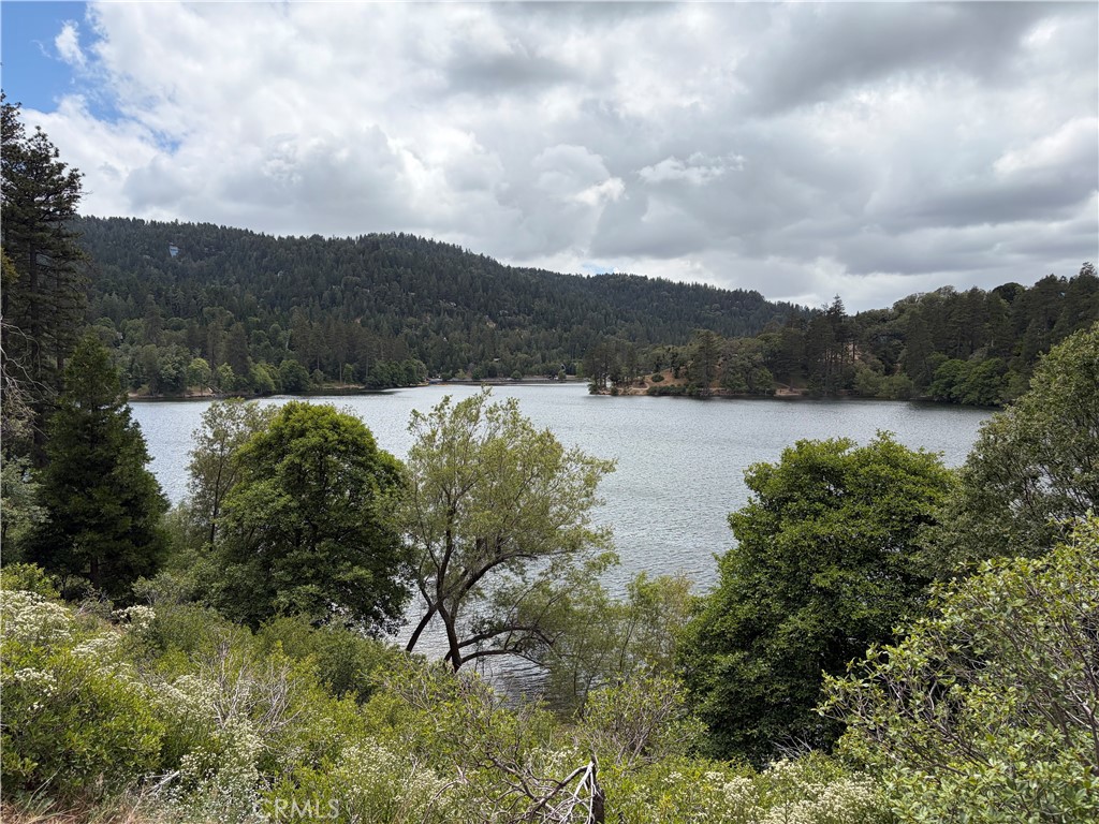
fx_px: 825
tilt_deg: -2.3
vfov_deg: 53.1
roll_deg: +0.2
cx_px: 550
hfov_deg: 67.3
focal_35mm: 26
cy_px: 412
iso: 50
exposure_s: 1/3448
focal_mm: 5.96
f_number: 1.6
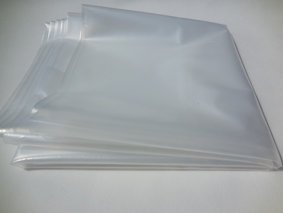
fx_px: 204
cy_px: 106
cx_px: 142
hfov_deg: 69.4
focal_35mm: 25
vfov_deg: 54.9
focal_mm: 4.5
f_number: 6.6
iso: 125
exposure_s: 1/2000
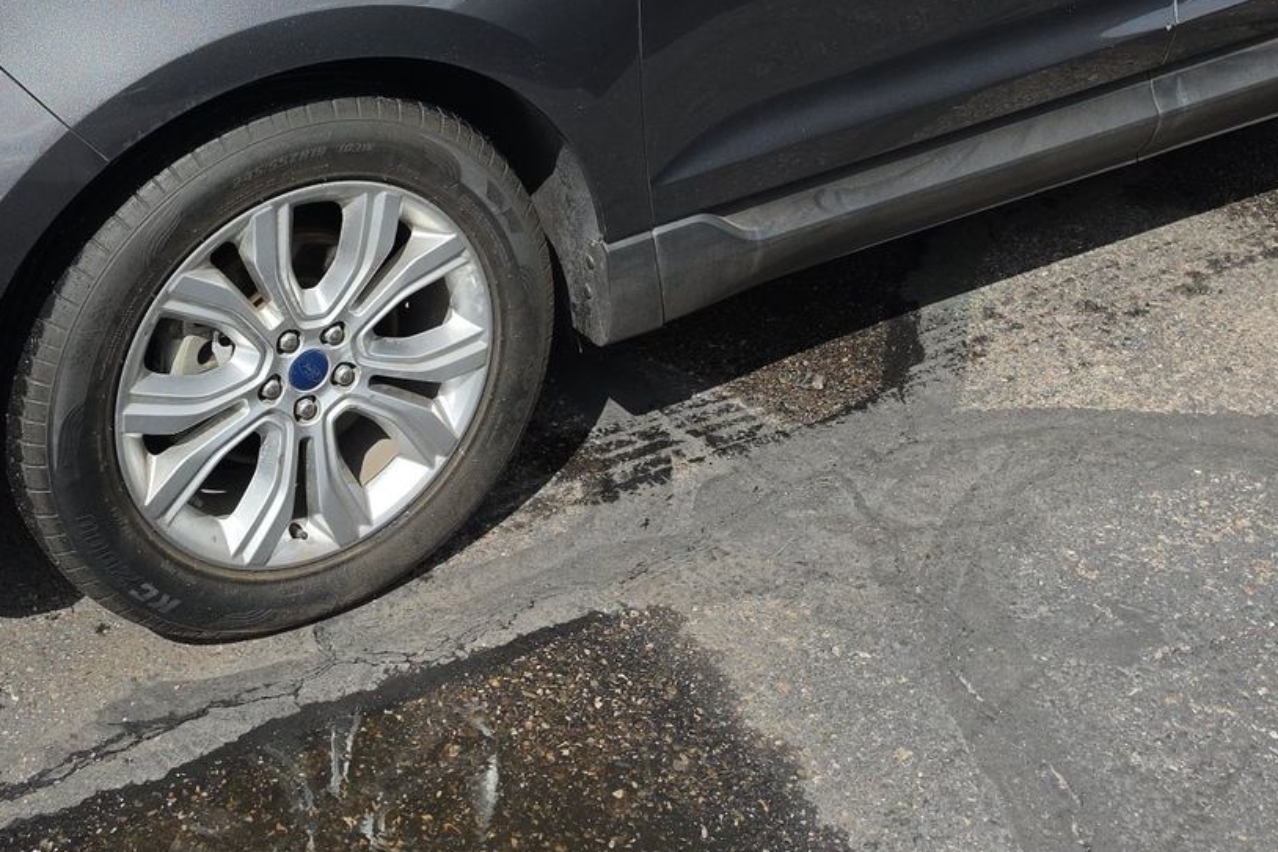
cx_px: 535
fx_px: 1669
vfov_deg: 26.5
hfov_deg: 41.8
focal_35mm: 47
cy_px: -72
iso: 57
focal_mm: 6.5
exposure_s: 1/7940
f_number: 1.4
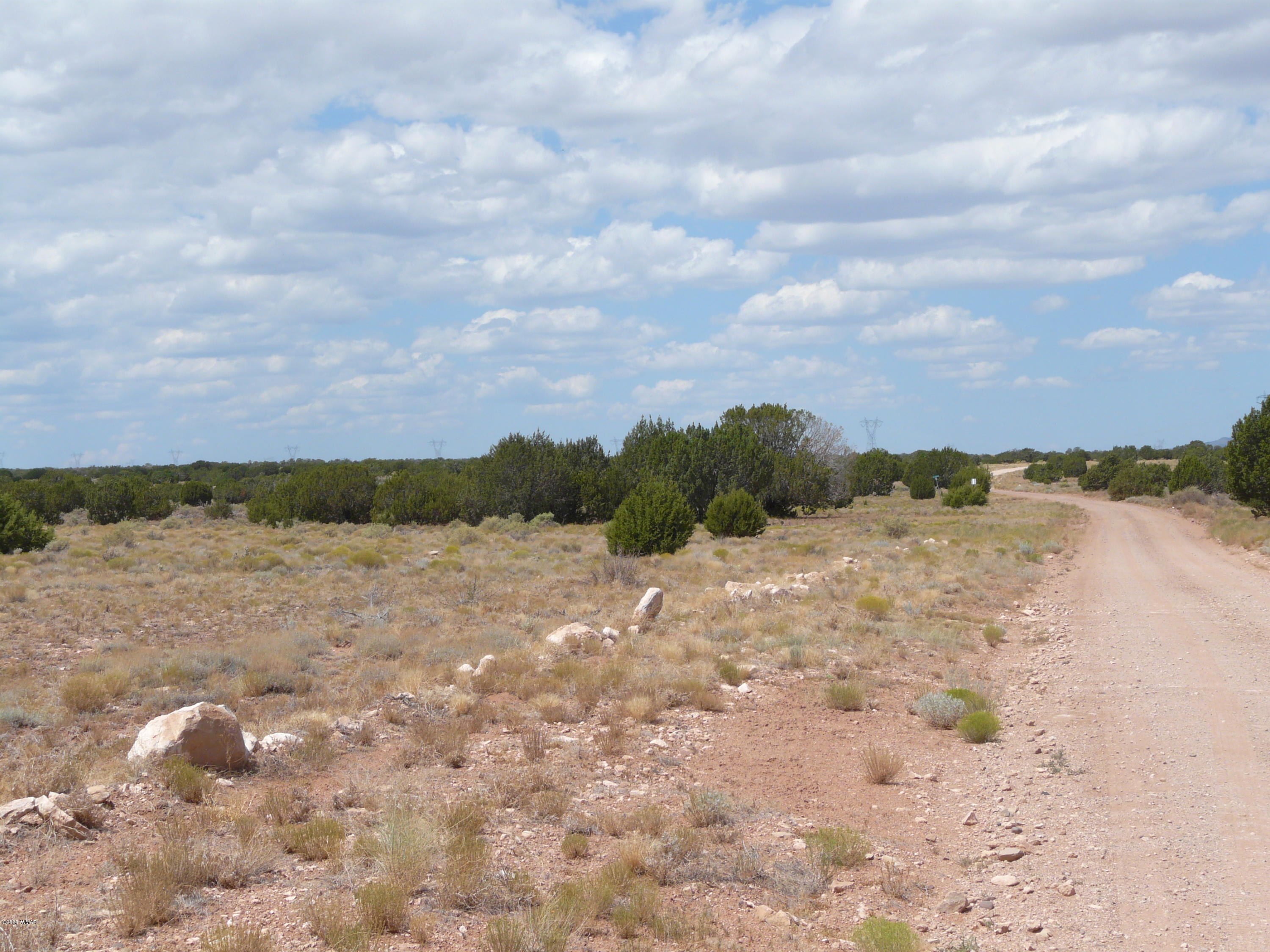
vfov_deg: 21.9
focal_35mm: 67
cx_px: 635
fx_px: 2458
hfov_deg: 29.0
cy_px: 476
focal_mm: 11.1
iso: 100
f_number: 5
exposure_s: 1/640
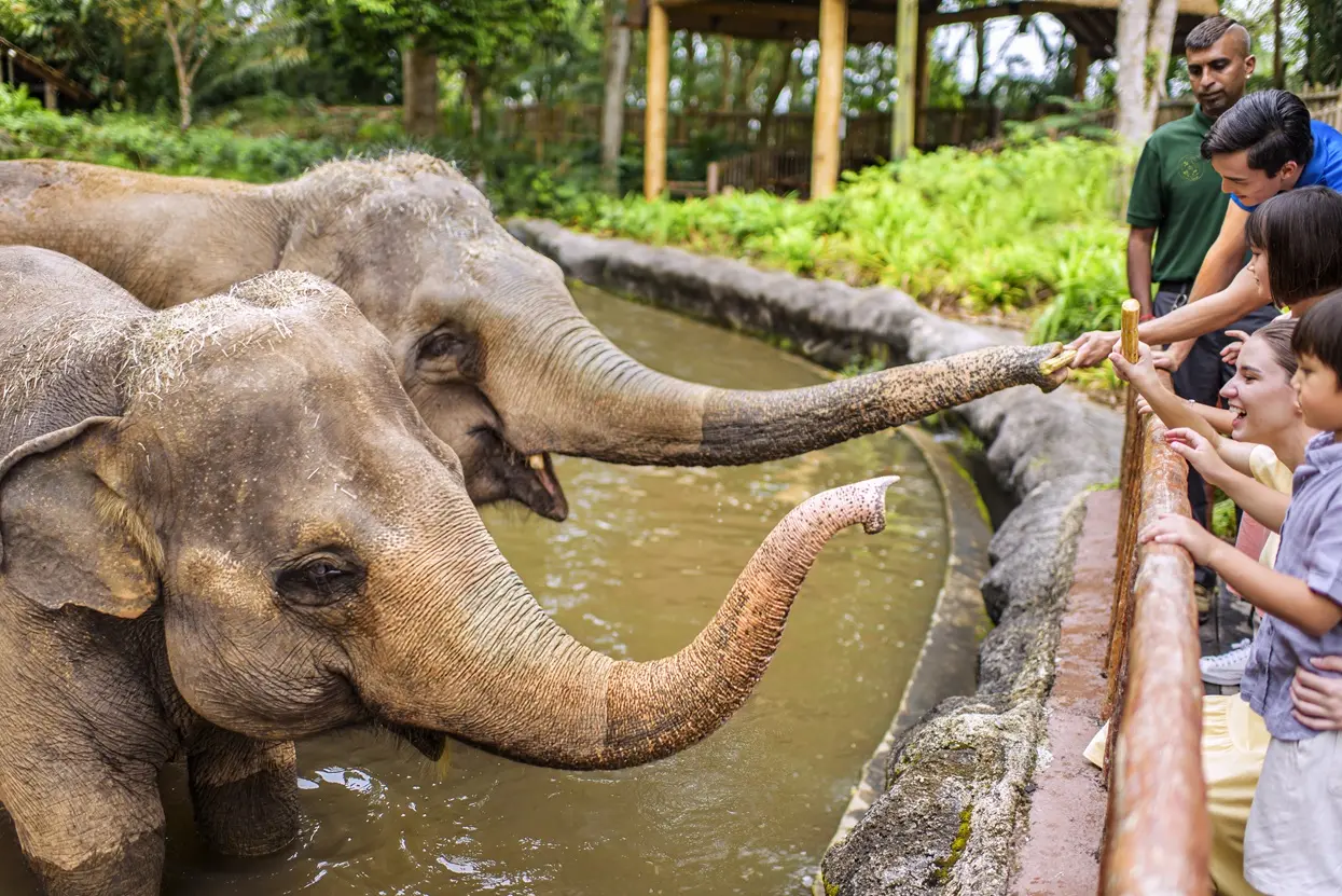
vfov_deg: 37.9
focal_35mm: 35
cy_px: 448
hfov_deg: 54.4
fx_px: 1305
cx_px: 671
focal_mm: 35
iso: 100
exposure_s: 1/500
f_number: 2
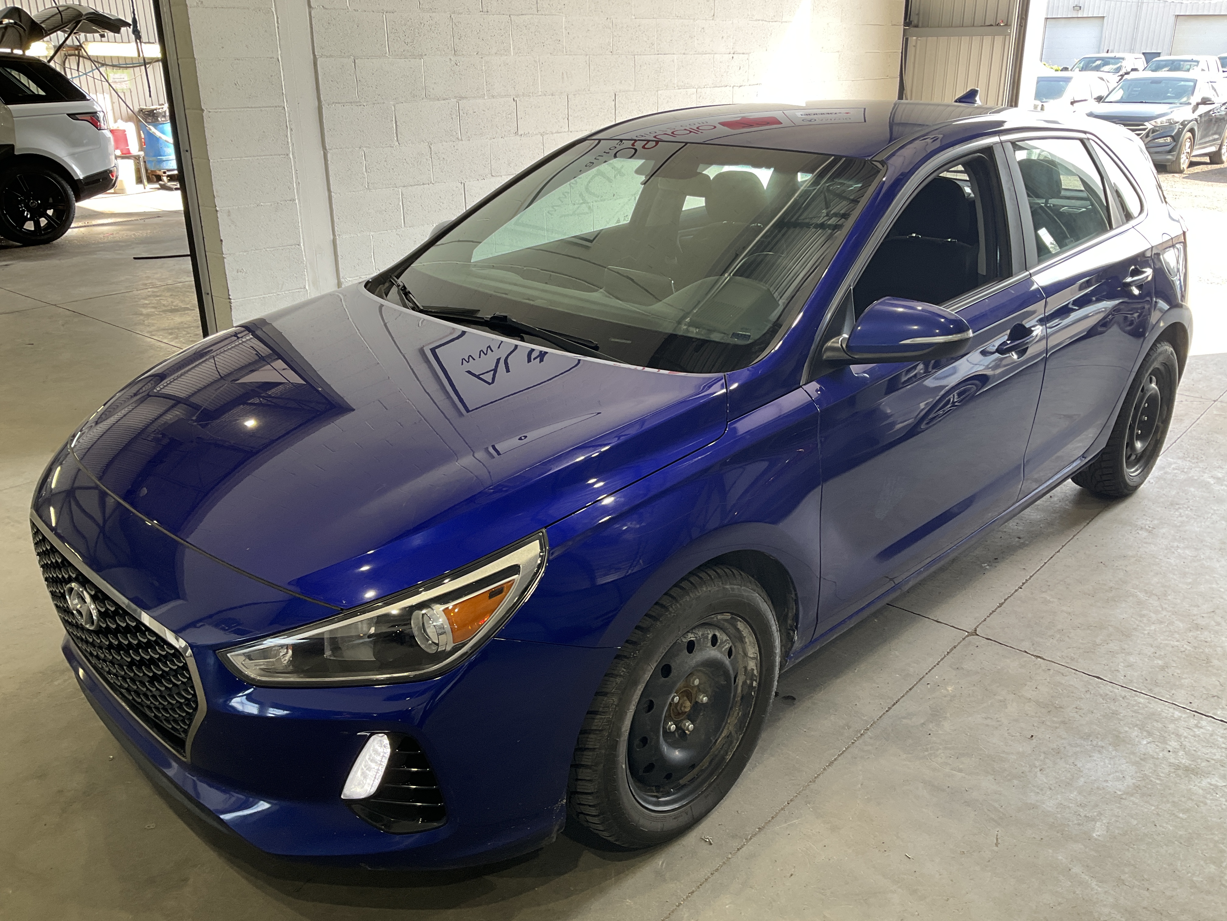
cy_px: 460
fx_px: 1028
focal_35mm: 29
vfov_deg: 48.2
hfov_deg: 61.7
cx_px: 614
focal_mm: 3
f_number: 1.8
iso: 40
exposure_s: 1/122
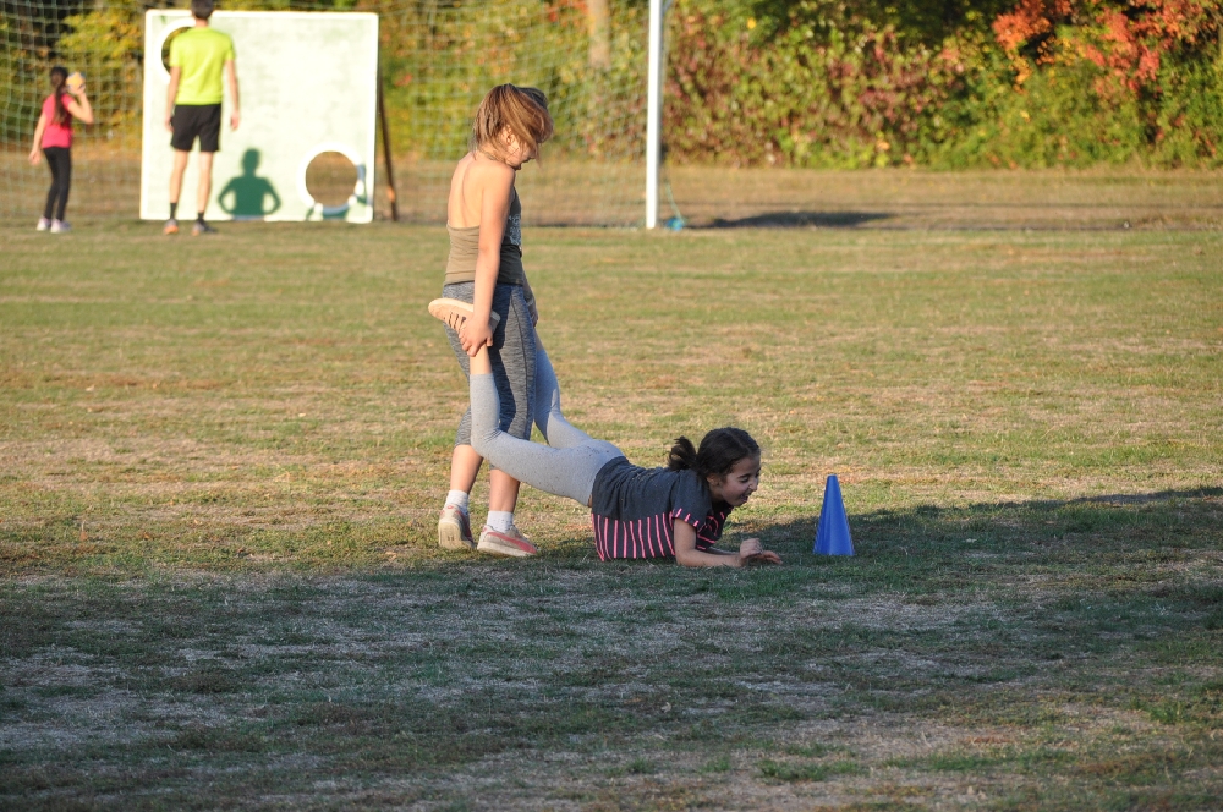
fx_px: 9161
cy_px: 406
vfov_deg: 5.1
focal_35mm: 270
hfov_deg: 7.6
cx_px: 612
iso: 400
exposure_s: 1/400
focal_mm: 180
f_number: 6
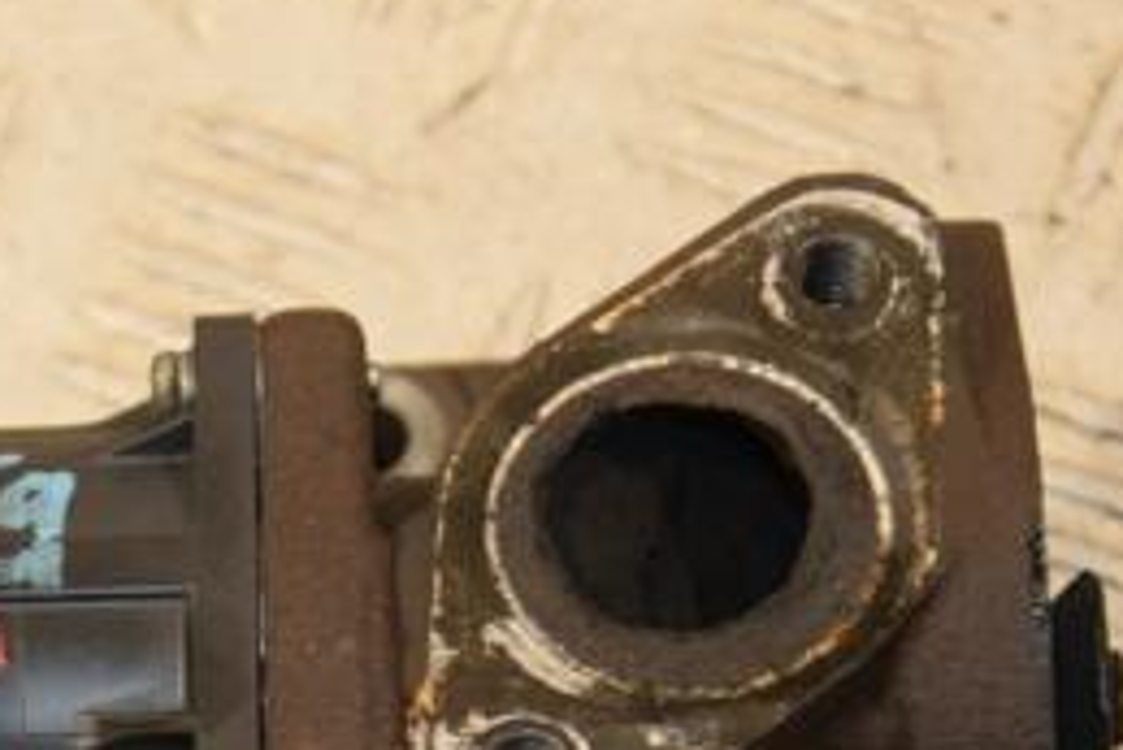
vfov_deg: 6.0
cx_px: 234
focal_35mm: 229
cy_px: 767
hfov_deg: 9.0
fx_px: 7147
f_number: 5.3
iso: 800
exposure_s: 1/160
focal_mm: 66
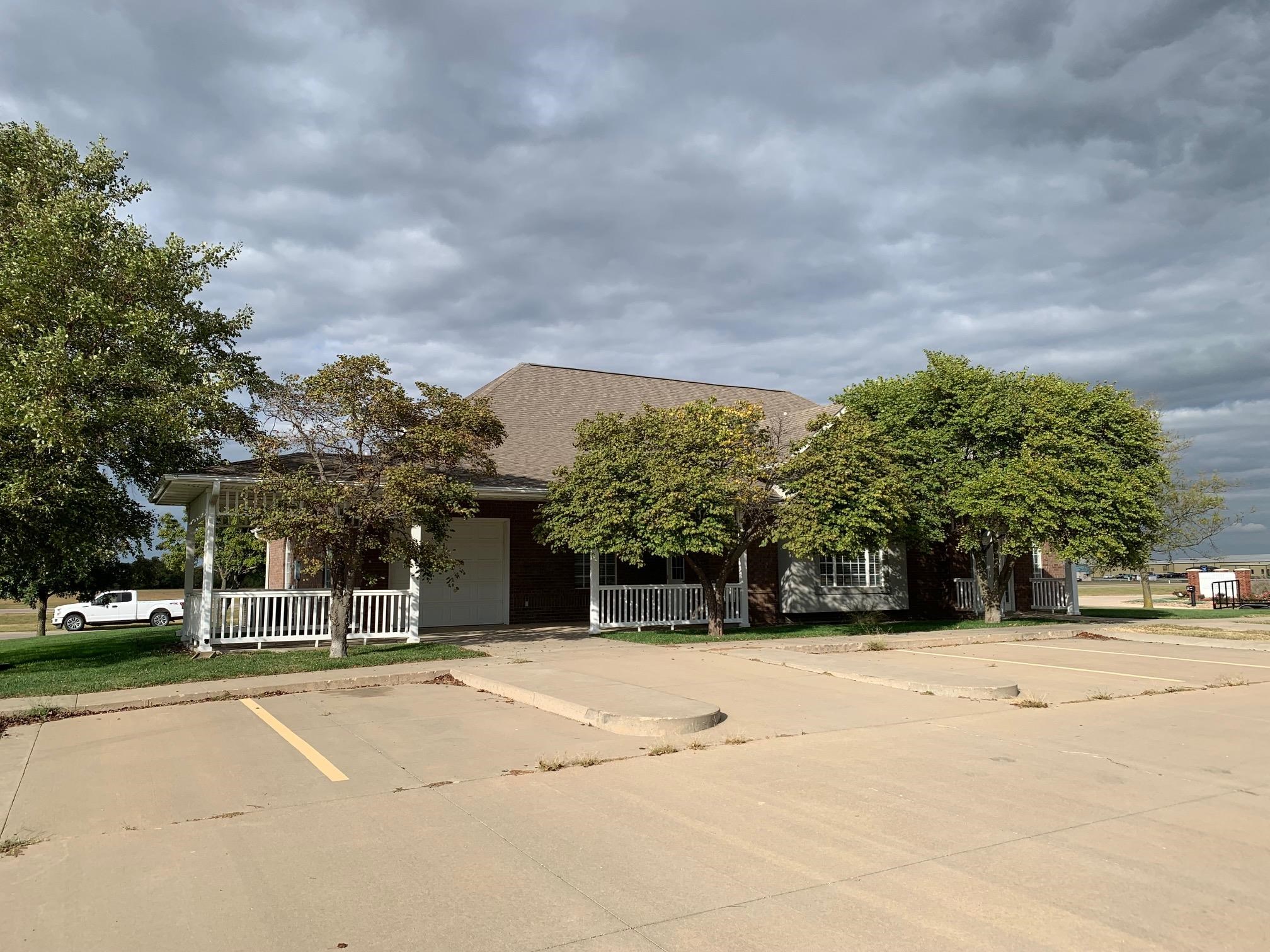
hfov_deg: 67.3
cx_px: 635
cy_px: 476
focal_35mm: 26
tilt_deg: +7.6
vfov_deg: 53.1
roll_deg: +1.4
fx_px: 954
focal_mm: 4.25
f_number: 1.8
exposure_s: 1/2160
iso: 25
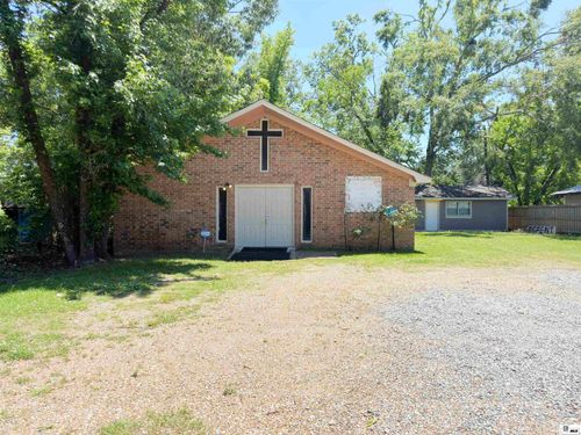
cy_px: 218
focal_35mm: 24
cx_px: 290
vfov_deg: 56.8
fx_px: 403
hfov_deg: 71.6
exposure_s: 1/2347
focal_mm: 6.76
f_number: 1.78
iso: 64
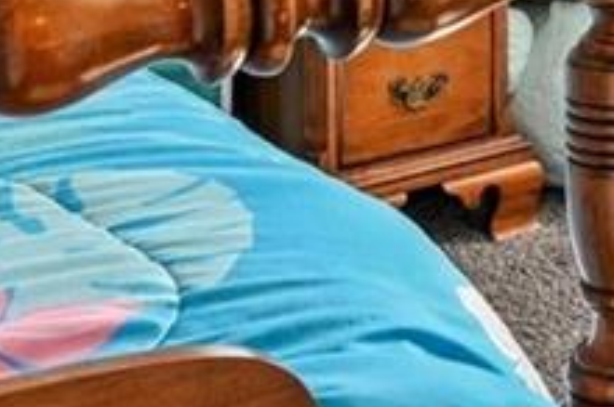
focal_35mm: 102
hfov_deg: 17.6
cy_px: -446
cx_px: 974
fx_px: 1737
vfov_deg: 11.8
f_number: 8
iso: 64
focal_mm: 14
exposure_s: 1/15
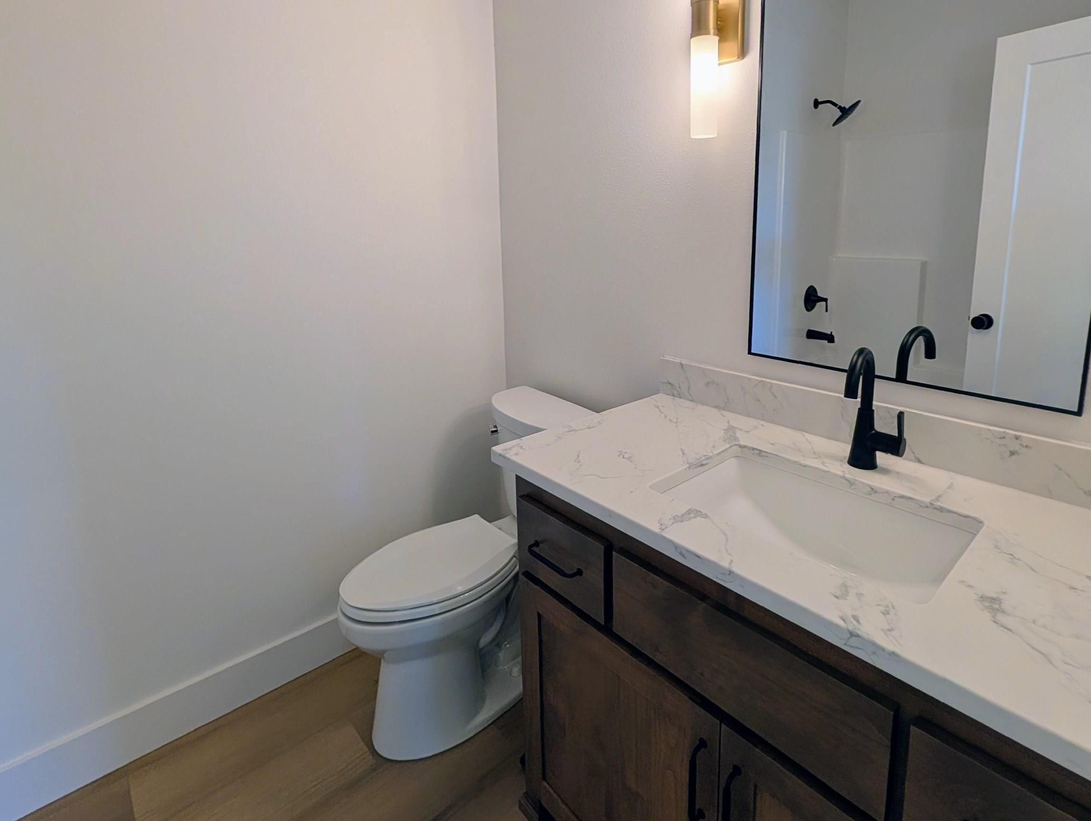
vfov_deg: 76.9
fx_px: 505
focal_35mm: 16
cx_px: 594
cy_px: 308
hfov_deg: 94.2
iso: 41
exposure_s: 1/348
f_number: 1.7
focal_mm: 2.02
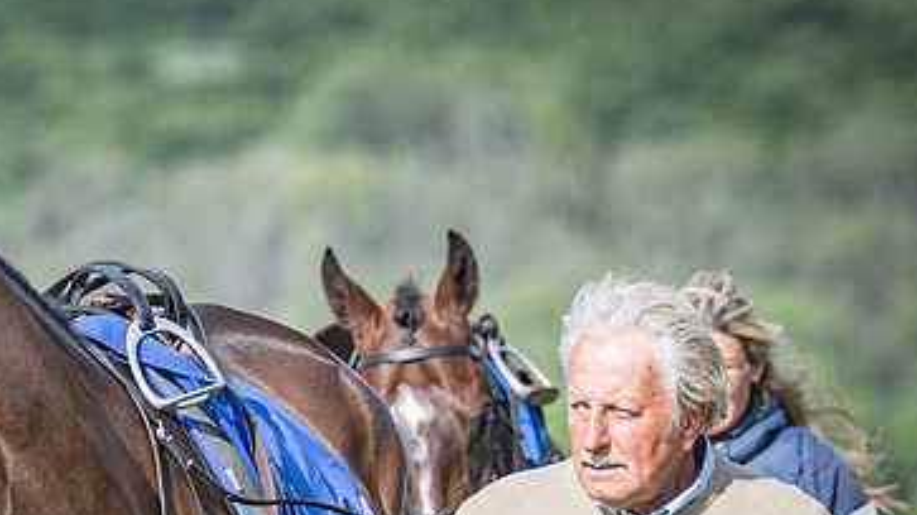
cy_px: 609
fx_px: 15680
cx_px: 122
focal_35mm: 645
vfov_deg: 1.9
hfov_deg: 3.3
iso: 200
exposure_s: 1/1600
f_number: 4.5
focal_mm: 200
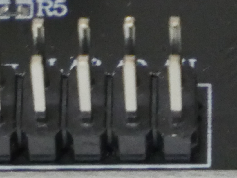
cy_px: -72
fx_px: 4403
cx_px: 310
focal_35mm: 643
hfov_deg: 3.1
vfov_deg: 2.3
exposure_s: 1/30
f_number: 5.6
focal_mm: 57
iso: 3200
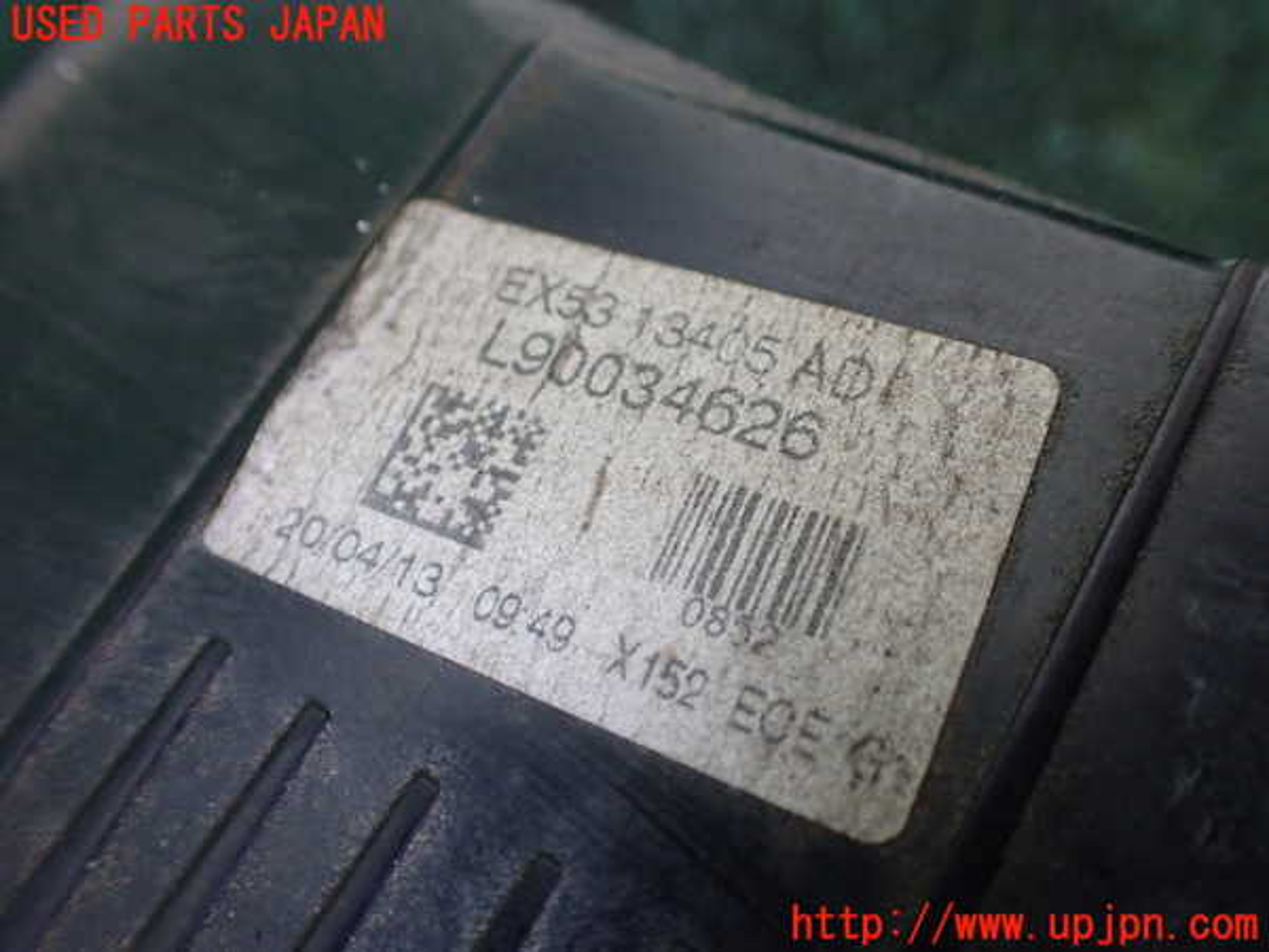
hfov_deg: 60.0
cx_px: 634
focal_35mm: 30
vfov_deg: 46.8
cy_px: 476
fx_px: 1100
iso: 800
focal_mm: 5.4
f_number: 2.3
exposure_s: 1/125
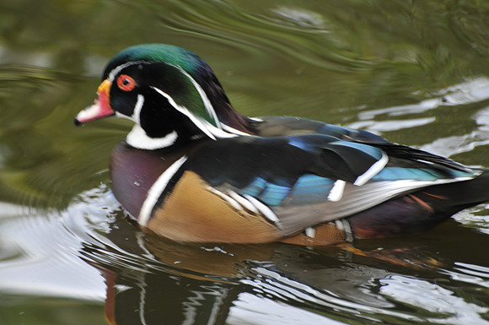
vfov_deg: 3.0
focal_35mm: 450
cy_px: 162
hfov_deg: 4.6
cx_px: 244
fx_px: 6104
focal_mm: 300
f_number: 5.6
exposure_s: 1/80
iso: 200
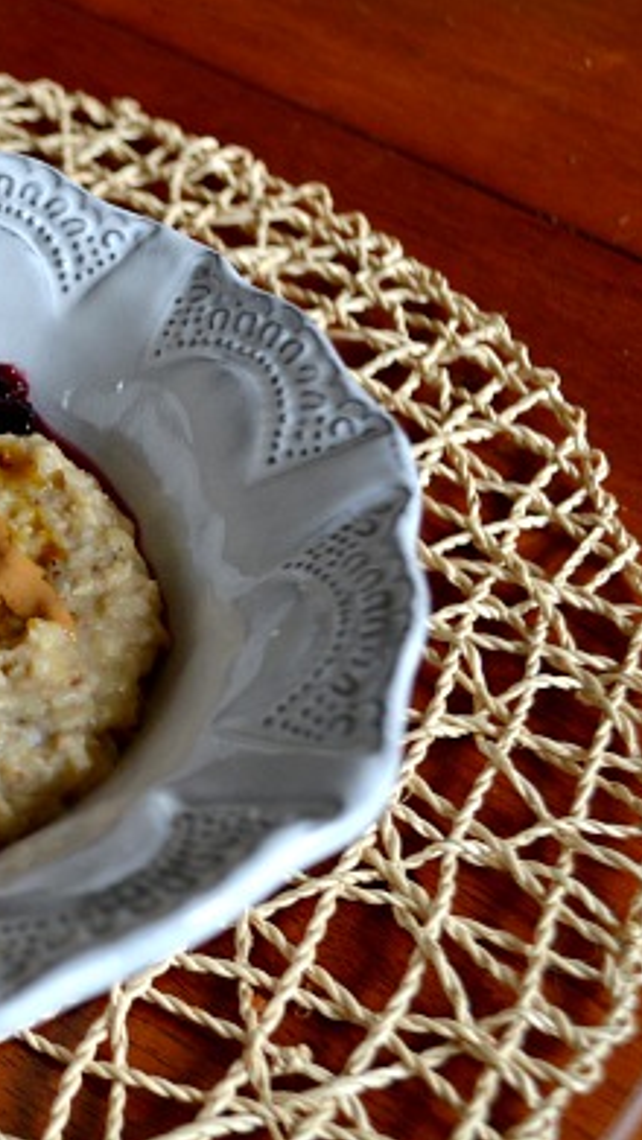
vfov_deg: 39.2
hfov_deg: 20.6
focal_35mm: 53
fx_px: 1604
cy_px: 560
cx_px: -193
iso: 400
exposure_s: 1/40
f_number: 4
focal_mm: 22
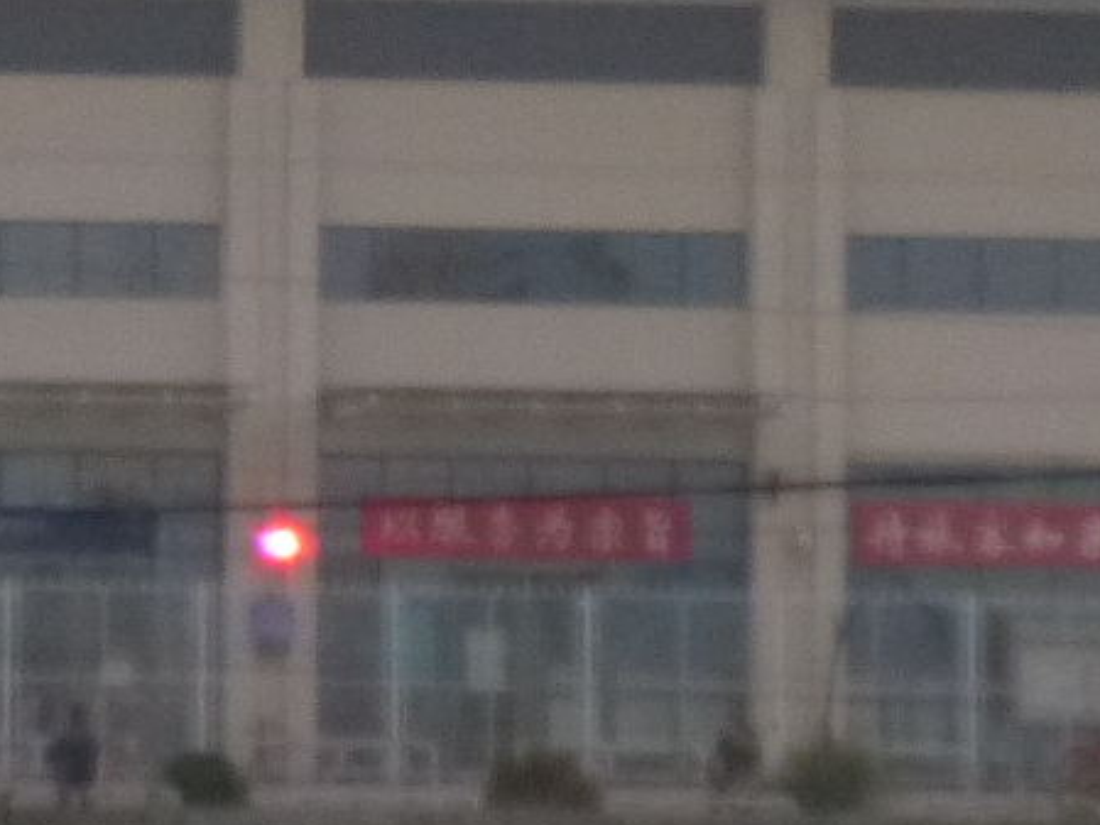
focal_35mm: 661
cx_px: 66
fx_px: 21010
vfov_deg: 2.2
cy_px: -198
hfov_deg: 3.0
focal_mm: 25.9
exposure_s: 1/10
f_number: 5.4
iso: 400
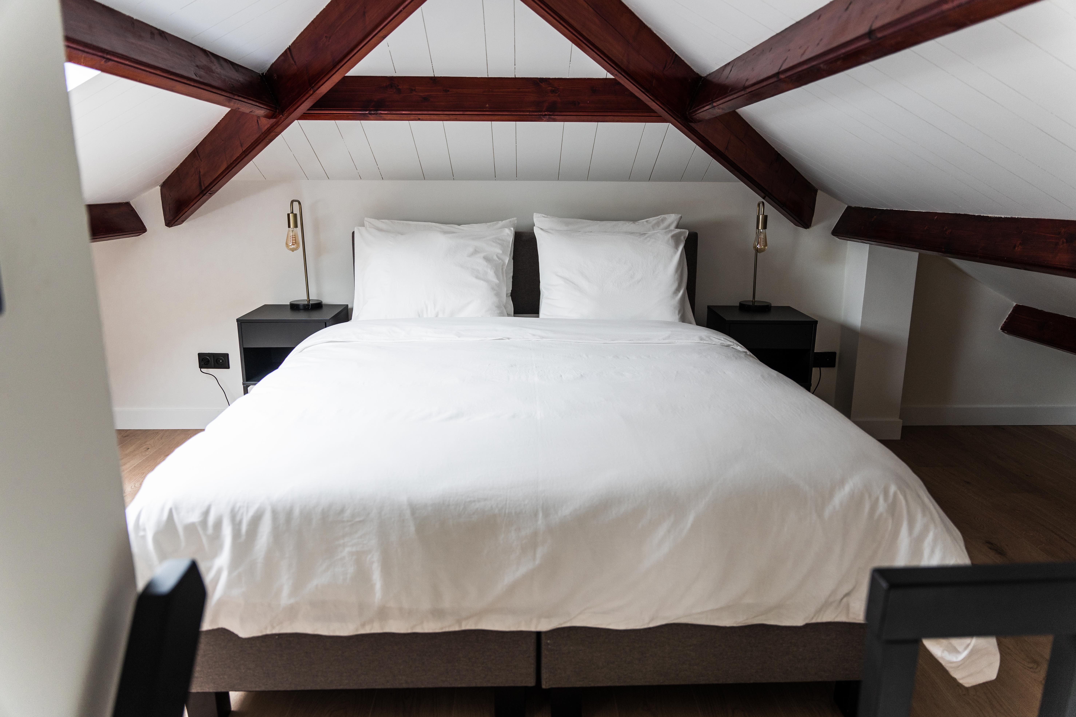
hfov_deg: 72.9
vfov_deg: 52.5
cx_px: 538
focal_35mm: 24
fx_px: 728
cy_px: 358
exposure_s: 1/100
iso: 320
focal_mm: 24
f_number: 2.8
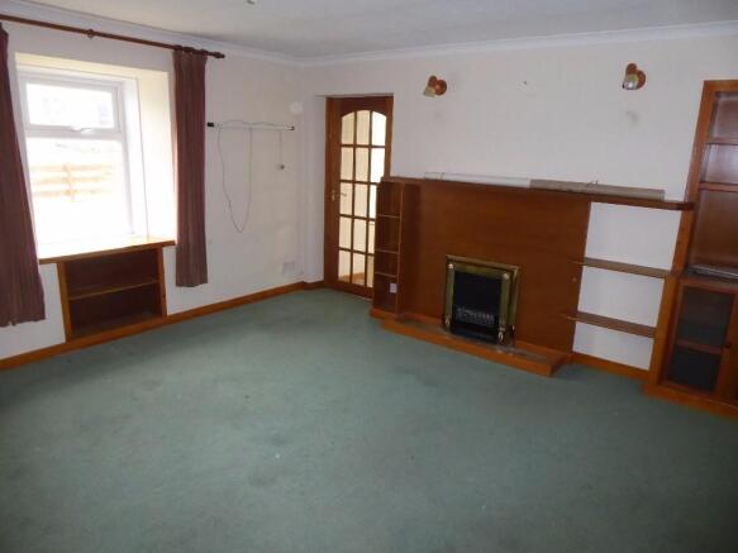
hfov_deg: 69.4
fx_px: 533
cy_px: 276
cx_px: 369
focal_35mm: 25
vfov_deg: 54.9
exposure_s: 1/60
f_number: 3.3
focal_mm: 4.3
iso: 800
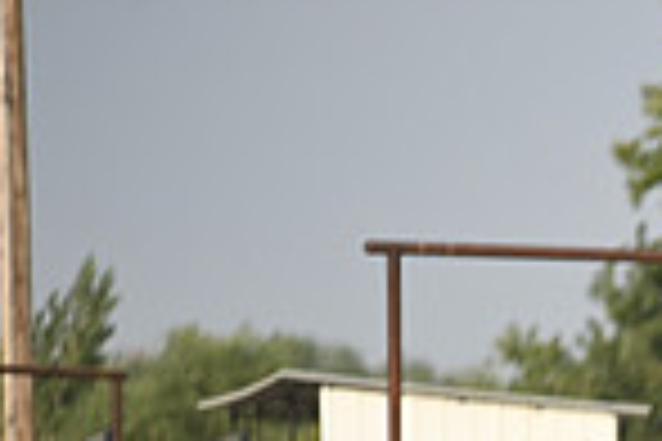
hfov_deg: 3.0
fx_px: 12669
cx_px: 1243
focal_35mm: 689
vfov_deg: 2.0
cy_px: 848
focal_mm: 175
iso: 640
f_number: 2.8
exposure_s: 1/6400
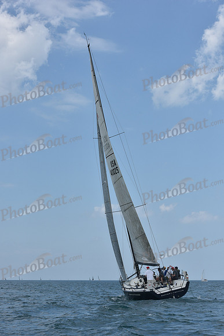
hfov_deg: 19.5
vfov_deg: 28.8
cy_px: 168
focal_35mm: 70
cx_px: 112
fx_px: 653
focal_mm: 70
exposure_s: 1/1250
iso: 250
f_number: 8
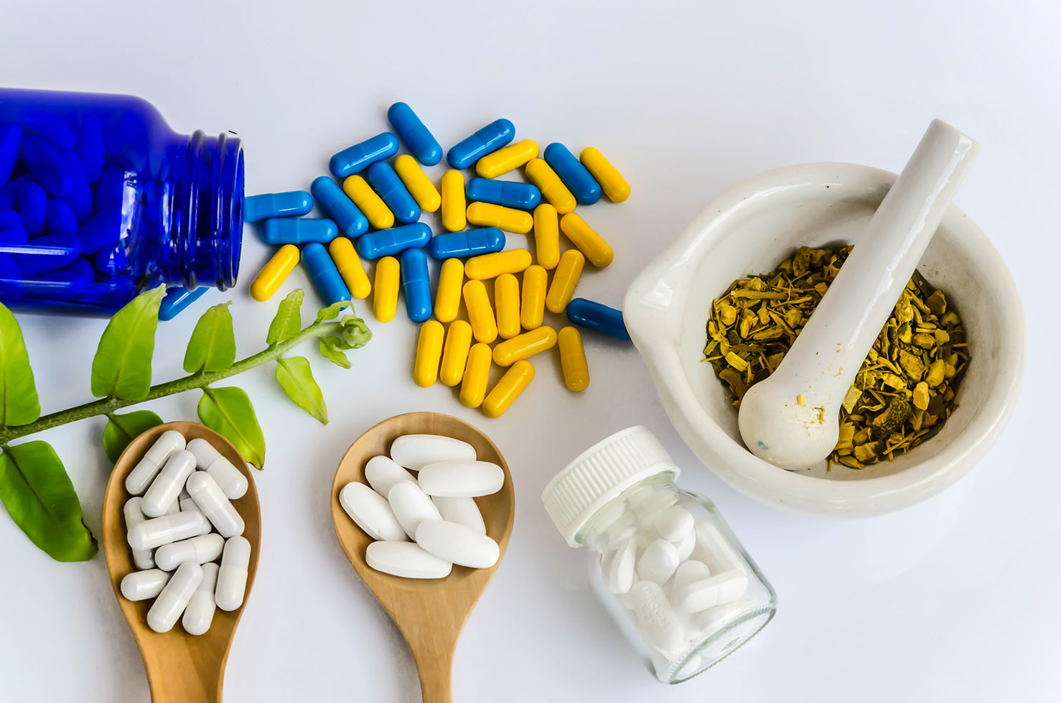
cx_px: 530
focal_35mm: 112
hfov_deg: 18.2
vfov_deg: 12.1
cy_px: 352
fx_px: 3309
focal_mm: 75
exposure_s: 1/90
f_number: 13
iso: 450
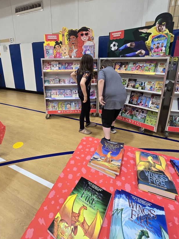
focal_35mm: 16
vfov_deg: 93.2
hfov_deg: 77.8
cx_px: 79
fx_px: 110
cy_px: 95
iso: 200
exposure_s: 1/60
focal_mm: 2.2
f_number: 2.2
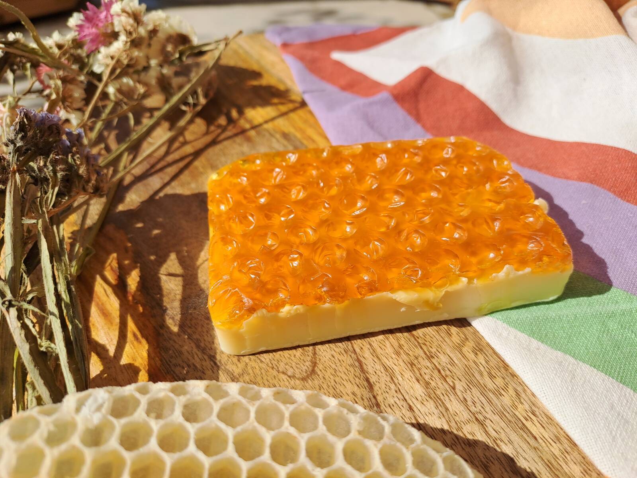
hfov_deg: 69.4
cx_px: 318
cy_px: 239
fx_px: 460
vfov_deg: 54.9
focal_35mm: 25
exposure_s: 1/1416
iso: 32
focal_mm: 4.65
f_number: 1.8
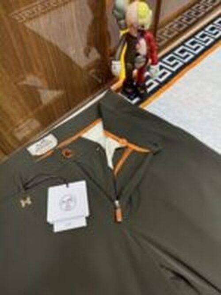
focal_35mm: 24
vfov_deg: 71.6
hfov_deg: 56.8
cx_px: 110
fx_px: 204
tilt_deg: -56.8
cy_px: 148
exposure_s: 1/250
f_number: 1.78
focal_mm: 6.76
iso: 64
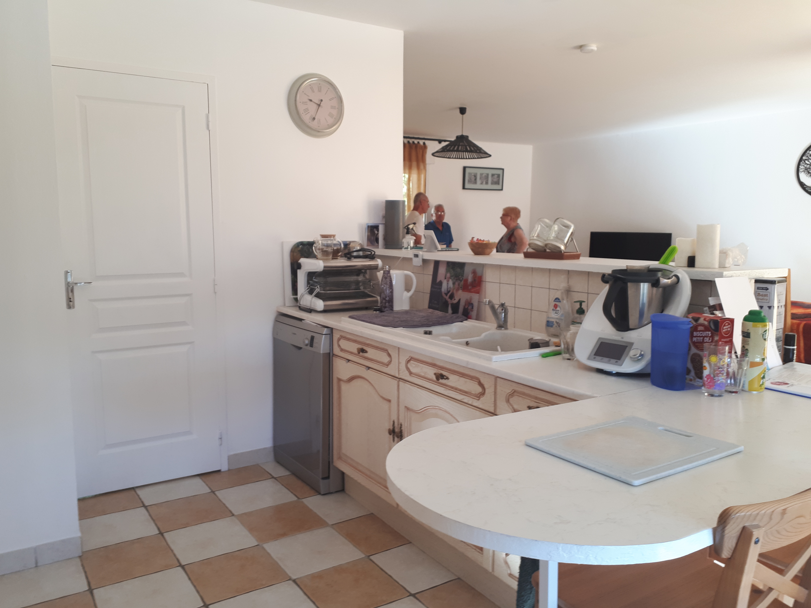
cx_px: 406
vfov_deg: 51.4
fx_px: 633
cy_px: 304
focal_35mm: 27
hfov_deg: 65.3
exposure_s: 1/40
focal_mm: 3.6
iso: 40
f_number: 1.9
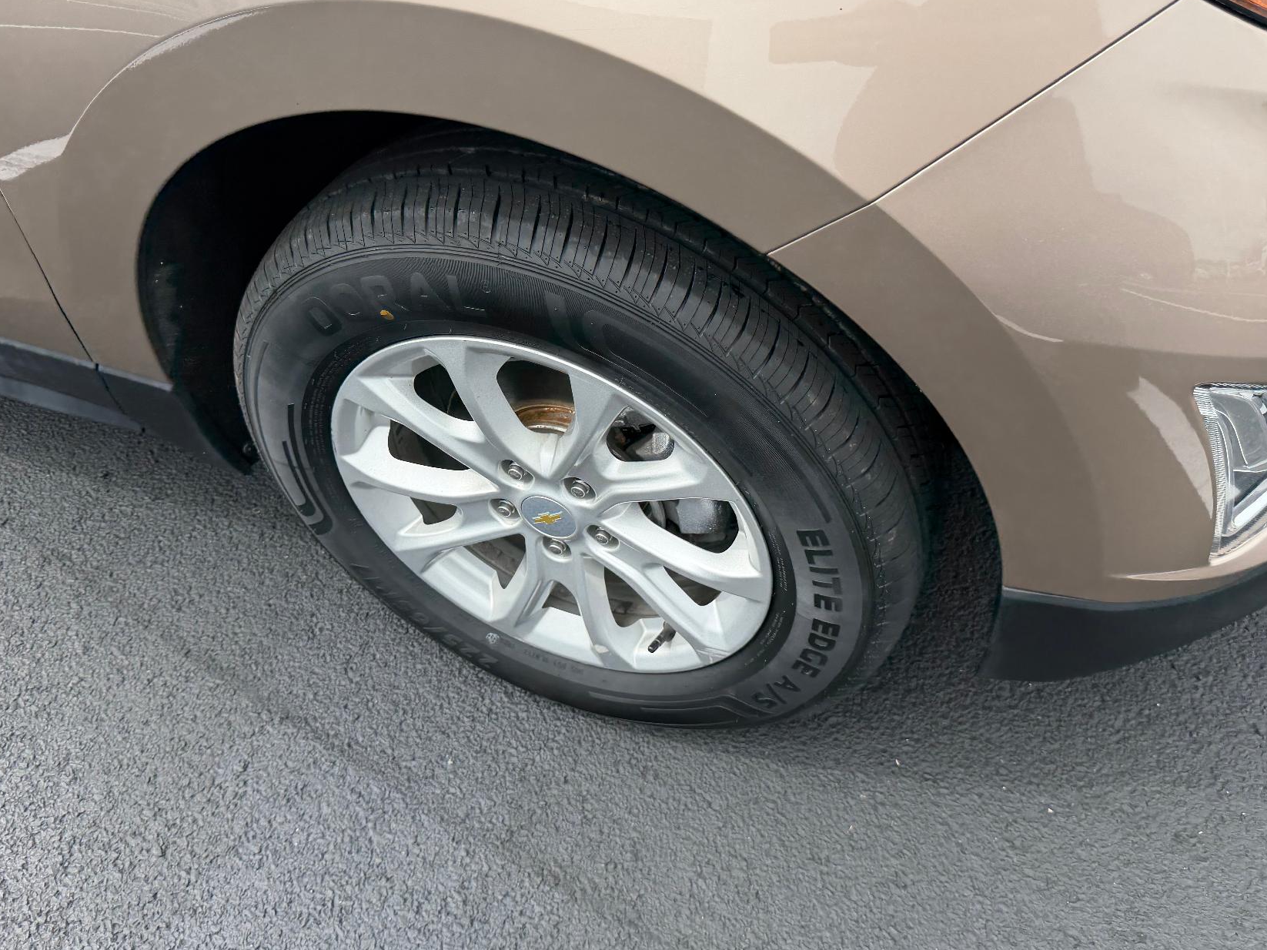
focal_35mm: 28
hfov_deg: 63.5
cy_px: 435
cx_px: 634
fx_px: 1025
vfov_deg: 49.7
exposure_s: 1/1727
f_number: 1.78
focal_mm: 6.76
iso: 100
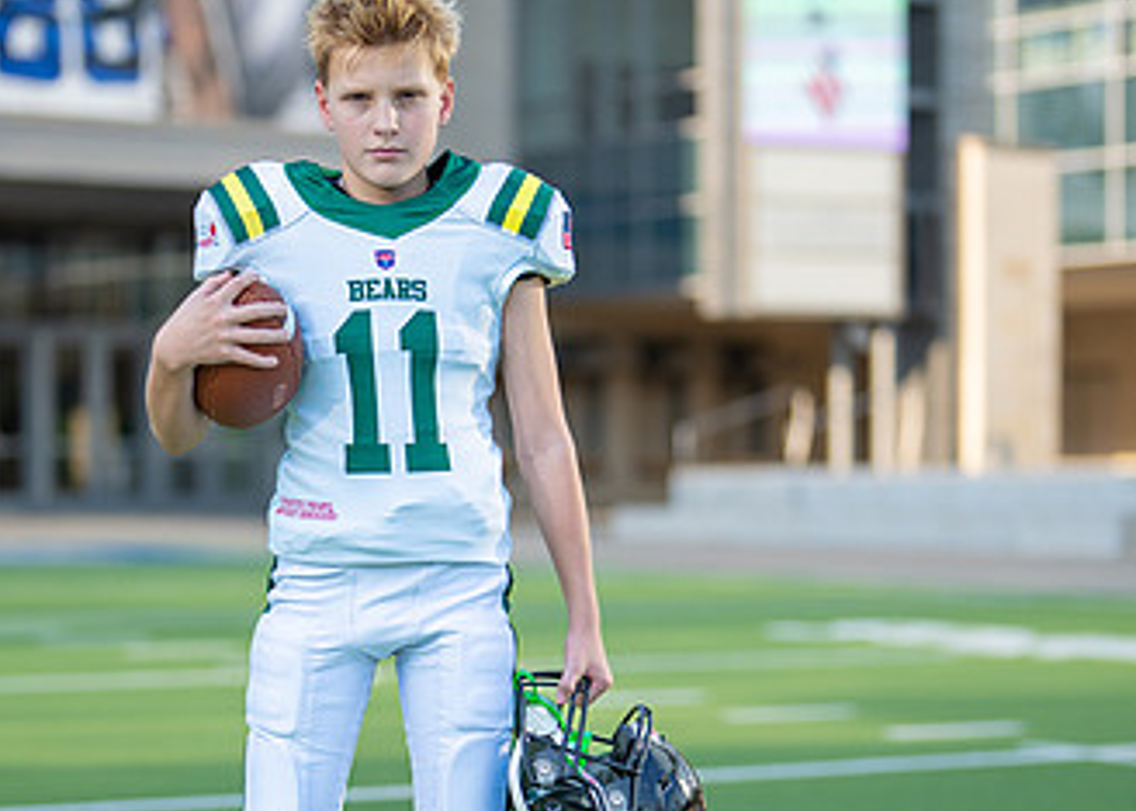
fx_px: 3580
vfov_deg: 12.9
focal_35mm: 111
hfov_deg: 18.0
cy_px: 574
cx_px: 470
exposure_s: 1/3200
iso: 100
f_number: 1.2
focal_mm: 50
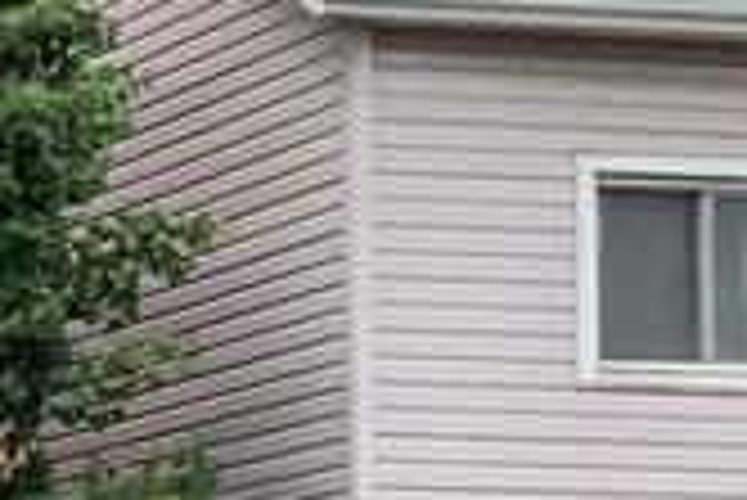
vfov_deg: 6.8
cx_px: -1368
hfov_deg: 8.8
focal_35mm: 199
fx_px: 4133
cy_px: 793
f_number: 2.4
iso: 25
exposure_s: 1/1131
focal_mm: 3.3
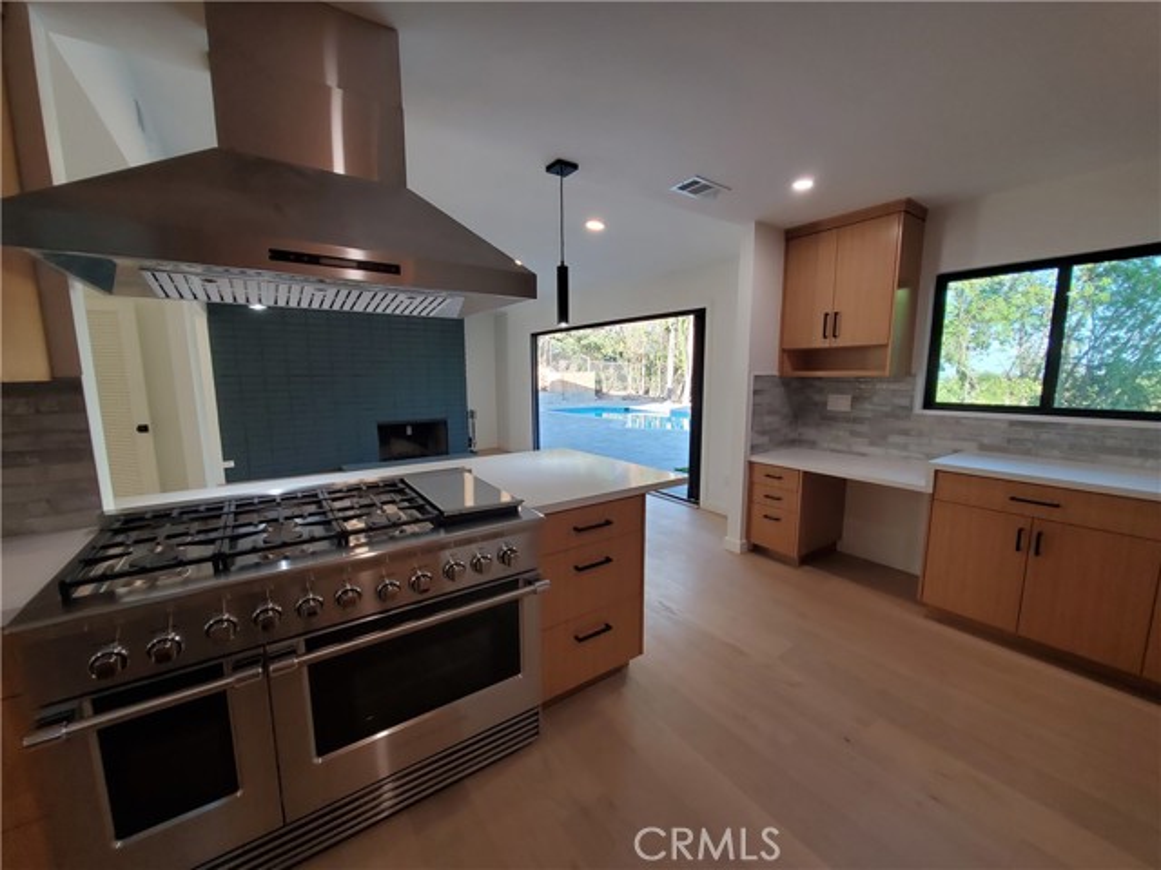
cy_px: 435
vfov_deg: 89.9
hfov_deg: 106.2
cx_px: 580
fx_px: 436
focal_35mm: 13
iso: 100
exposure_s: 1/59
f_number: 2.2
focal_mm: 1.8
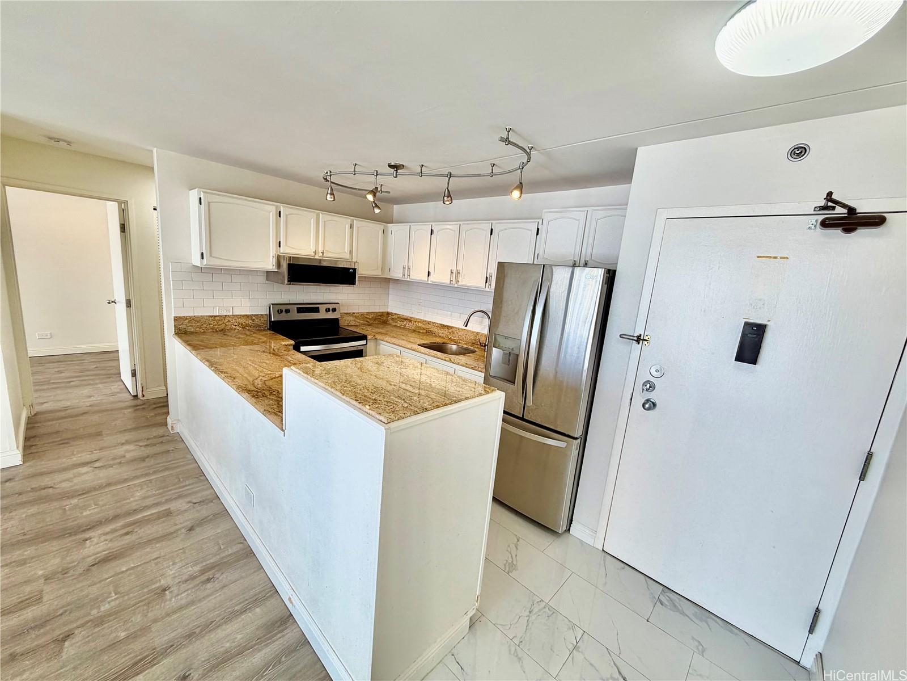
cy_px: 340
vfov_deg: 85.7
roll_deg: -5.0
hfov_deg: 102.1
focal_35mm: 14
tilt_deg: -10.8
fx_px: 367
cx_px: 454
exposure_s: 1/120
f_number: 2.2
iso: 40
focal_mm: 2.22
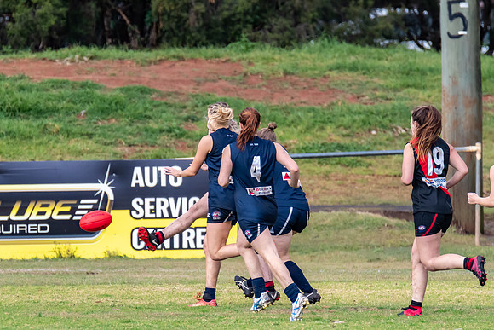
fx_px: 14538
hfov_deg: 1.9
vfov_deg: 1.3
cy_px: 189
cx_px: 227
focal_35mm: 1059
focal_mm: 600
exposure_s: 1/2000
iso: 1250
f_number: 7.1
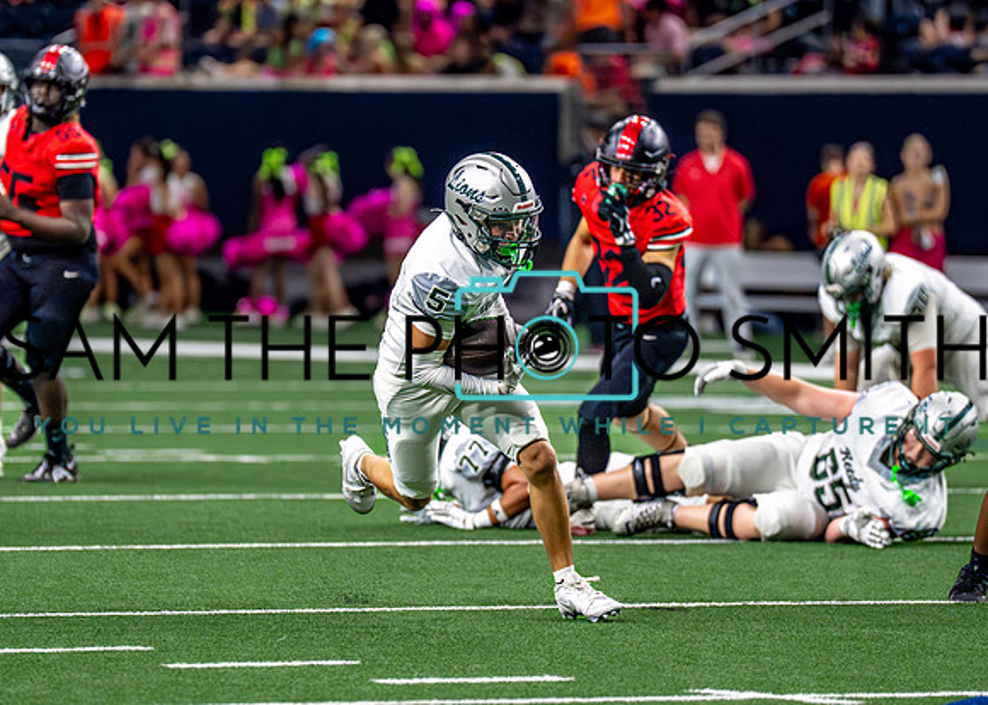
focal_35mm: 387
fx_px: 10848
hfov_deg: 5.2
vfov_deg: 3.7
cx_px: 422
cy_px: 354
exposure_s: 1/2000
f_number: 2.8
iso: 5000
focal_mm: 200
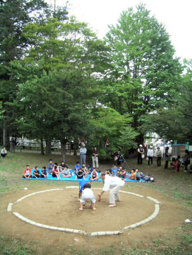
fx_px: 259
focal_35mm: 35
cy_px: 128
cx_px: 96
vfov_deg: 52.6
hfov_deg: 40.7
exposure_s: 1/60
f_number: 2.6
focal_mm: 5.8
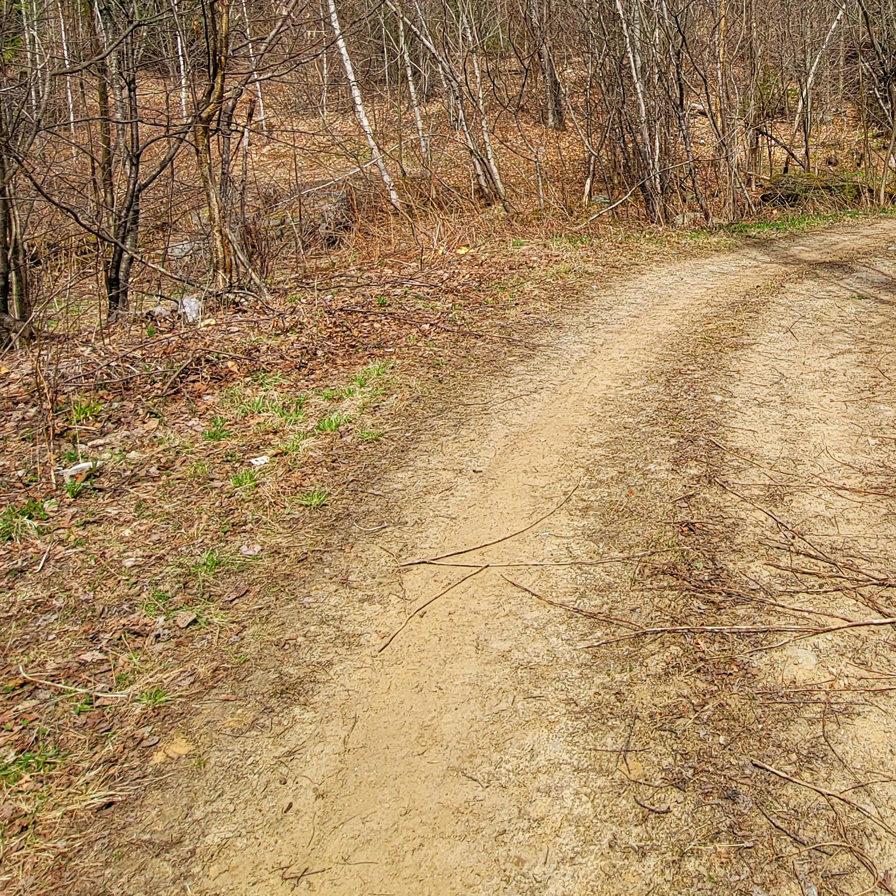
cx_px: 730
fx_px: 879
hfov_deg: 50.4
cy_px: 143
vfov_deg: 49.8
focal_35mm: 30
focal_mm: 2.2
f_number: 2.2
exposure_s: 1/1200
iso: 50
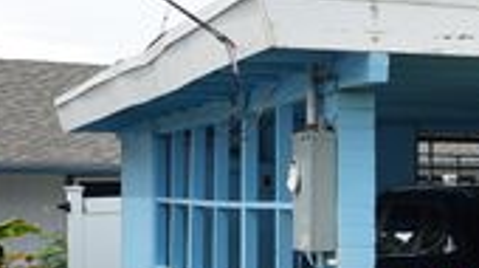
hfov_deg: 18.0
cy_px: 193
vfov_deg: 11.1
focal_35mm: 108
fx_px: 1370
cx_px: 685
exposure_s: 1/100
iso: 100
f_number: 9
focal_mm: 35
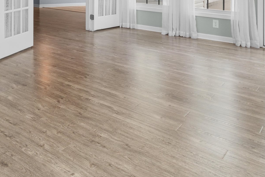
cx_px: 26
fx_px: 280
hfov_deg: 45.9
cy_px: -42
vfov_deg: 29.5
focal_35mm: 38
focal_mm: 10
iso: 100
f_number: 4.5
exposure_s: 1/20
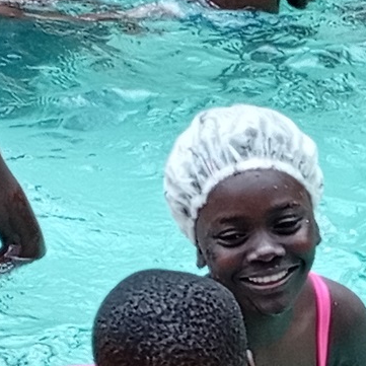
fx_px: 2727
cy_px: 285
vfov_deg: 7.7
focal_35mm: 228
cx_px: 428
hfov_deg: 7.6
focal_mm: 3.96
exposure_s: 1/248
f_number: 1.8
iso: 50
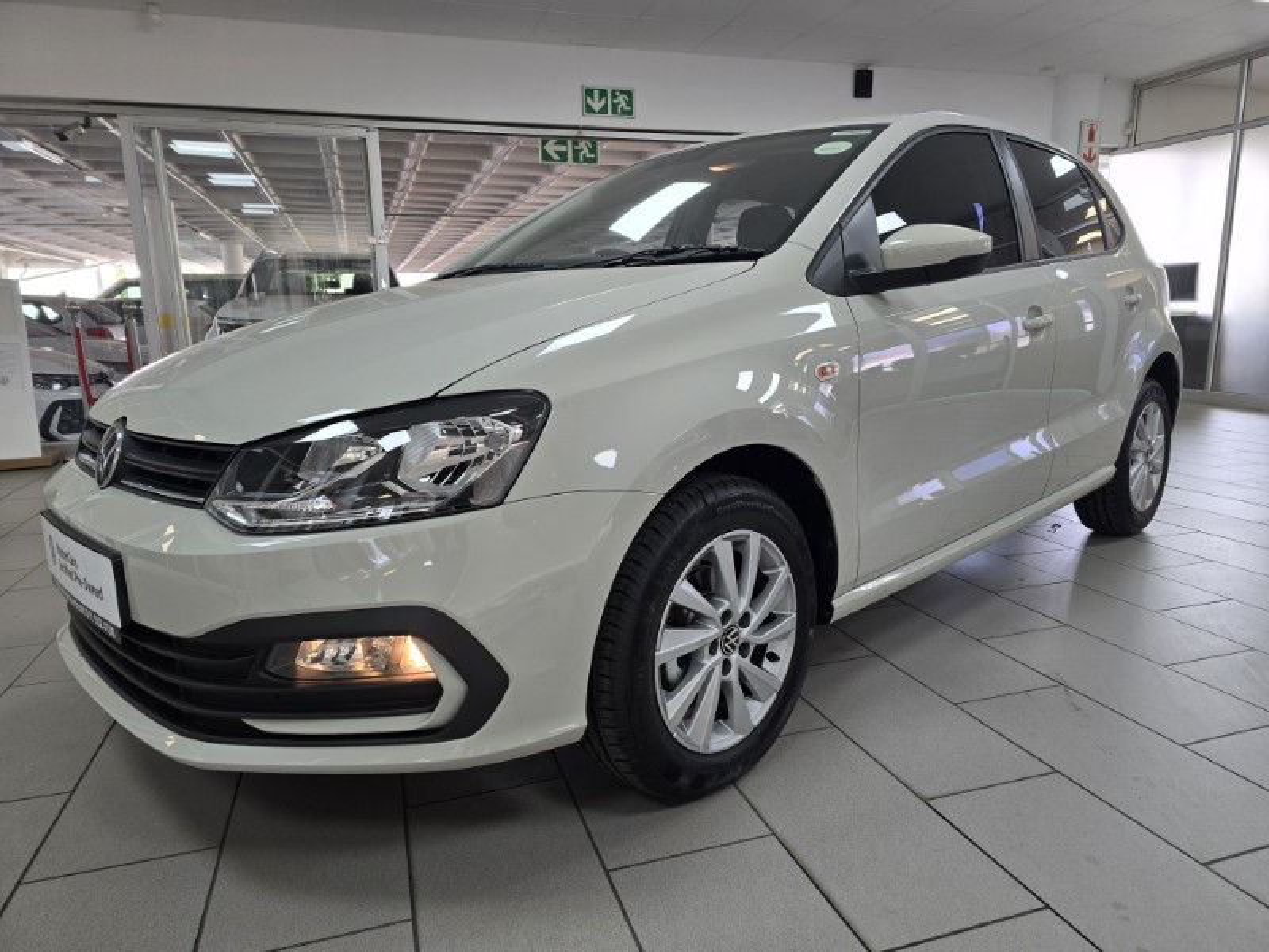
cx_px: 634
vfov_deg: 58.9
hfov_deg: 73.9
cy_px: 476
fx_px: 843
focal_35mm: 23
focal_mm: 6.3
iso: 64
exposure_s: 1/100
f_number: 1.7
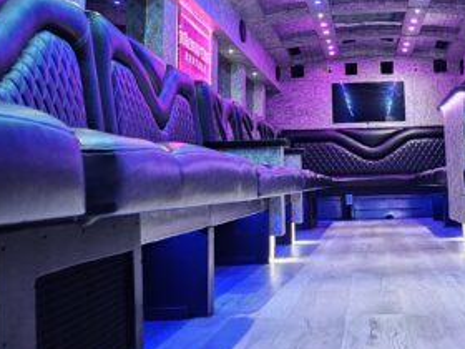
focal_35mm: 63
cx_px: 326
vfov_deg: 23.0
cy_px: 78
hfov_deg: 30.4
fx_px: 846
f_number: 1.7
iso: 640
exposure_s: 1/30
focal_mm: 6.3
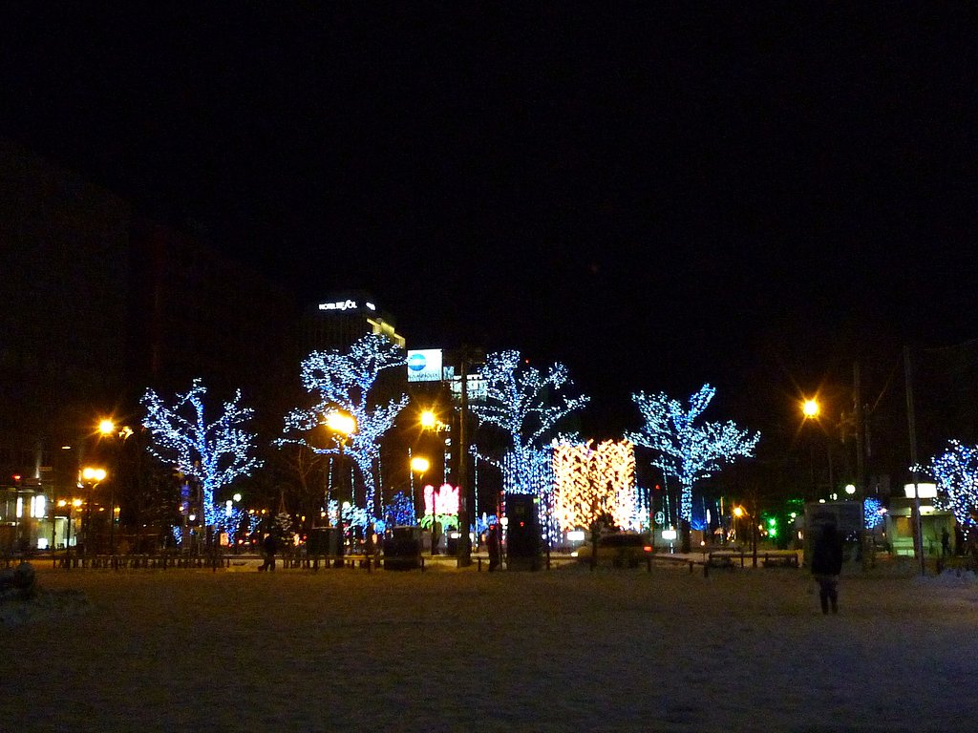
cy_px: 366
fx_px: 1130
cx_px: 489
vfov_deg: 36.0
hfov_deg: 46.8
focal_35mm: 40
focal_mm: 4.5
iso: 400
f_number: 2.8
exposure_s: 1/30
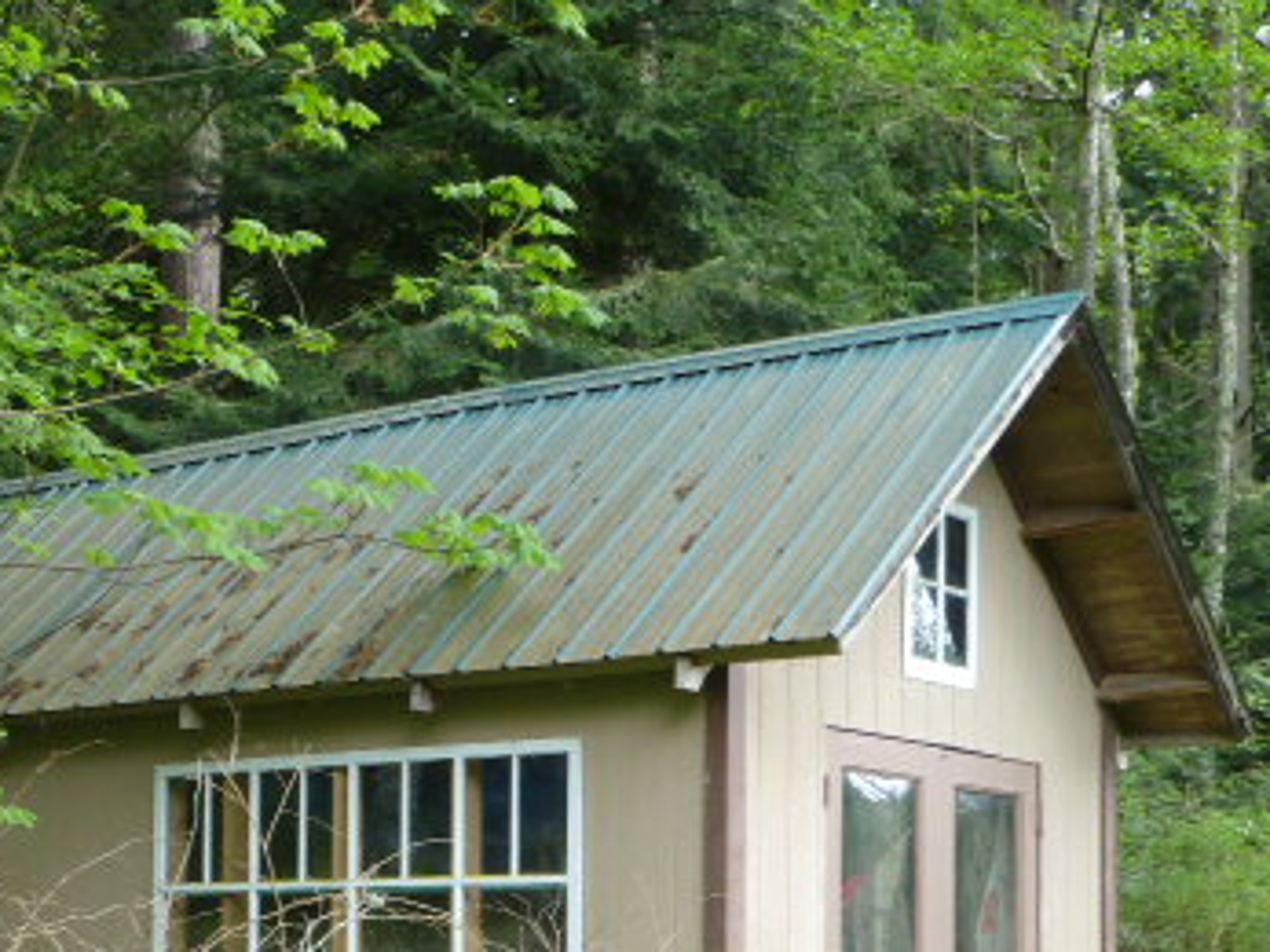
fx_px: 2641
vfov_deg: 20.0
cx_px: 447
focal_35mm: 72
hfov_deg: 26.9
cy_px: 875
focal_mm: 6.9
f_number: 3.9
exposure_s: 1/60
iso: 125
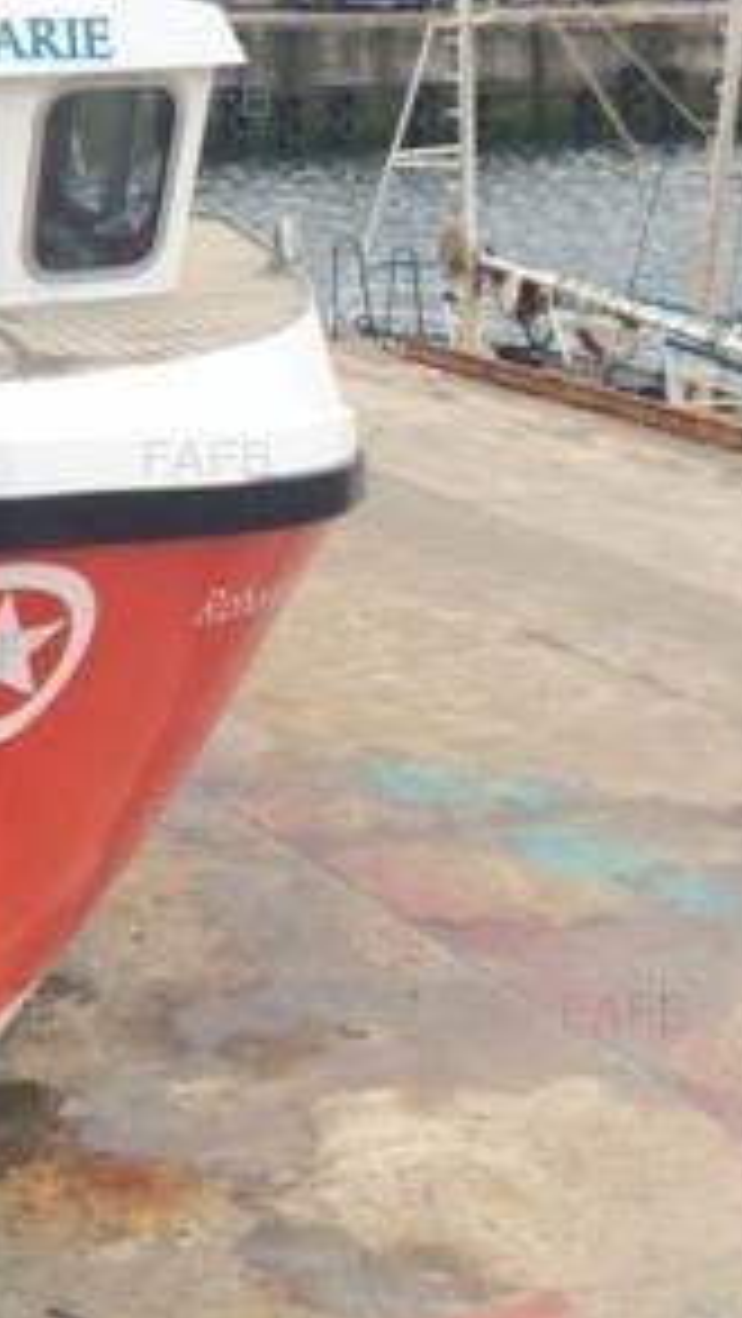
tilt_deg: -4.0
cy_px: 31
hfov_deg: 16.9
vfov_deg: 28.8
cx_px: -85
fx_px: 2411
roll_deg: +0.4
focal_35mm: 69
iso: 32
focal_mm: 4.15
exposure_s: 1/1466
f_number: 2.2
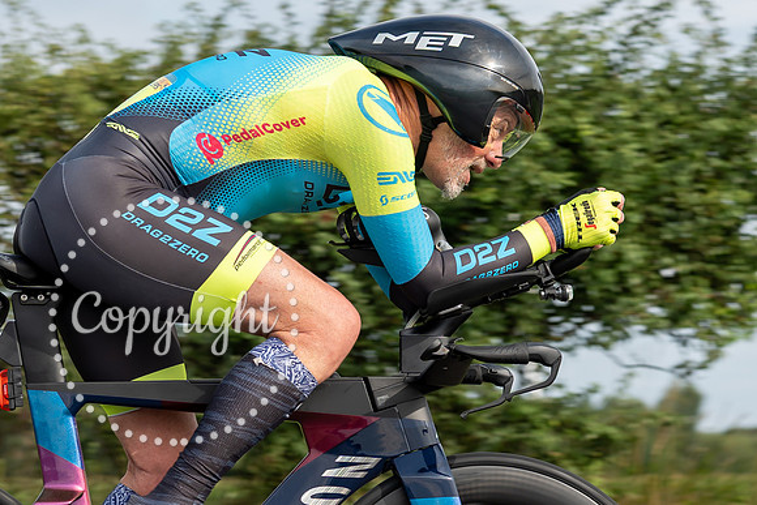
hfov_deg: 11.0
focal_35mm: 186
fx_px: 3908
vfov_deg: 7.4
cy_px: 406
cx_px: 212
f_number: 4
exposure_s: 1/640
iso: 125
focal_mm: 67
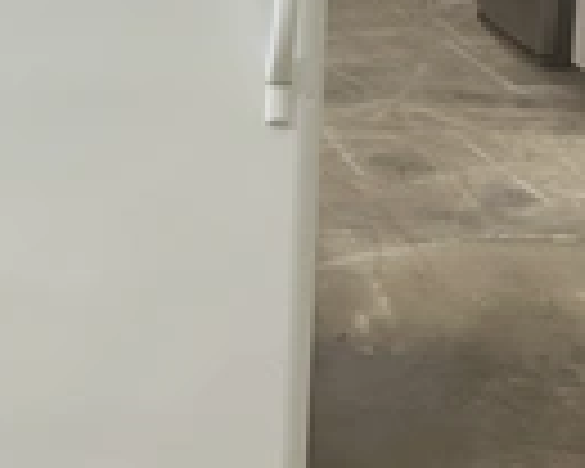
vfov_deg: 18.7
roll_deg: +0.2
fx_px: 1350
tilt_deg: -9.2
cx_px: 50
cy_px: -81
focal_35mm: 78
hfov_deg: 23.7
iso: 80
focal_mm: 5.1
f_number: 1.6
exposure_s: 1/60
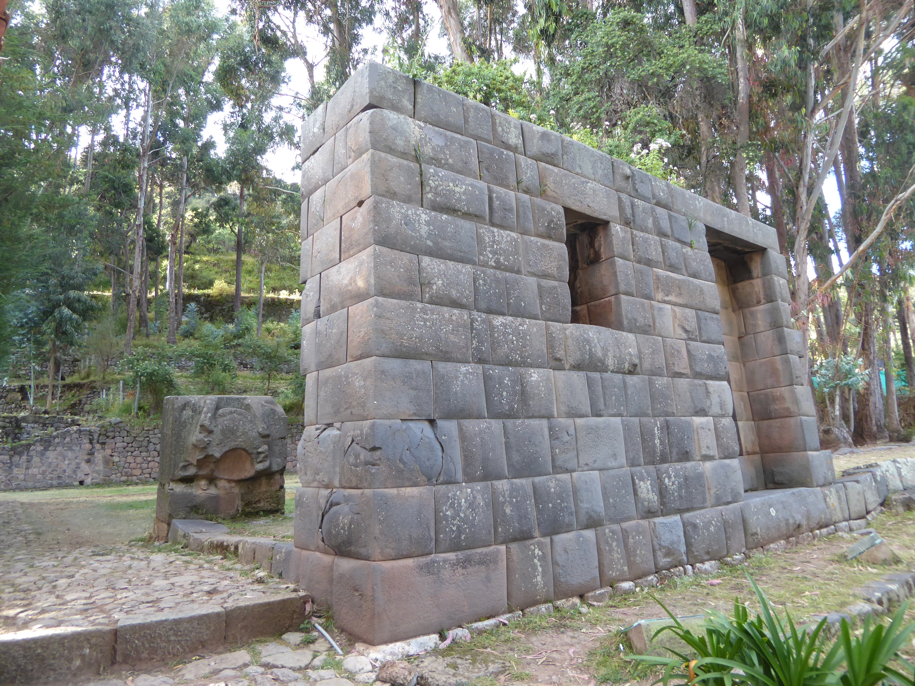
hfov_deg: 69.4
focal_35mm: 25
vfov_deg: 54.9
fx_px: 661
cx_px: 458
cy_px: 343
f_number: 3.3
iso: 160
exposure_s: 1/60
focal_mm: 4.3
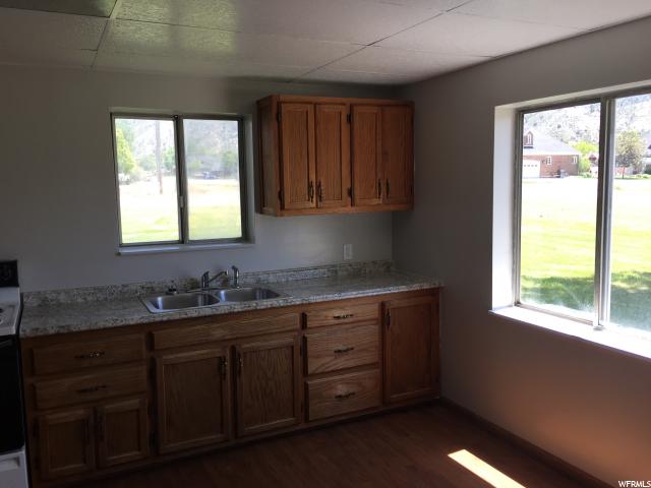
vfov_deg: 48.2
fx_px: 545
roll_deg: +0.2
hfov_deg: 61.7
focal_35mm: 29
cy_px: 244
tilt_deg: -7.5
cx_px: 326
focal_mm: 4.15
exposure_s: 1/179
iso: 32
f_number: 2.2
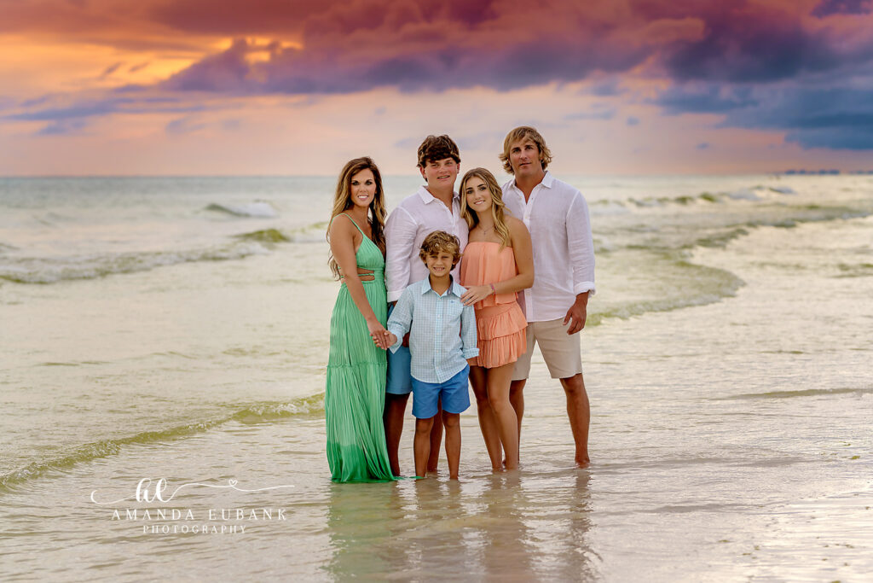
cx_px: 436
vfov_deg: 16.1
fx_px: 2061
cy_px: 292
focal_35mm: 85
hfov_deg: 23.9
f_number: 2.8
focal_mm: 85
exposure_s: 1/800
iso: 320
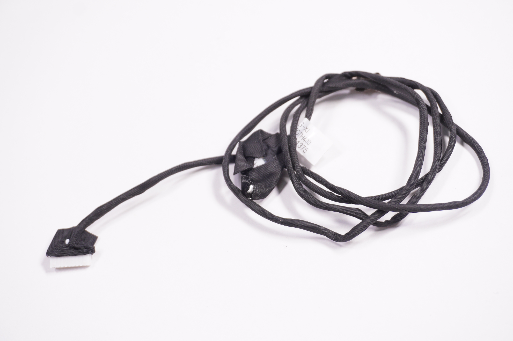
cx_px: 256
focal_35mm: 56
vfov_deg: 24.4
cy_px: 170
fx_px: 790
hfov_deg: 36.0
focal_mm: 37
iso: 320
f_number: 5.6
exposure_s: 1/125
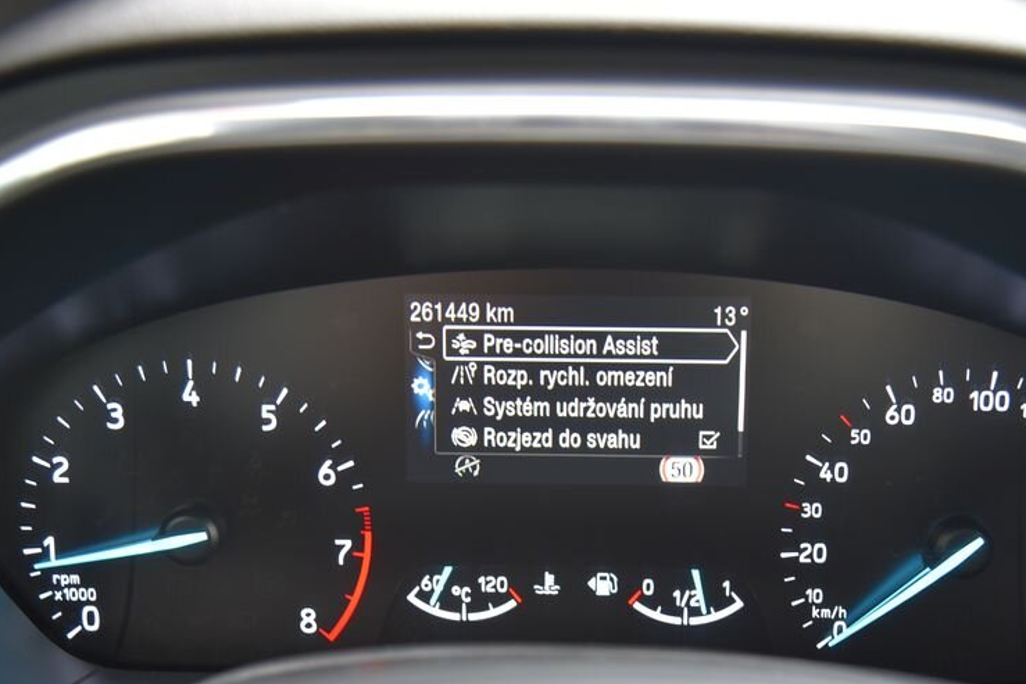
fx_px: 1739
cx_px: 572
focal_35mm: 61
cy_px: 469
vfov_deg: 22.2
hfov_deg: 32.8
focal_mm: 44
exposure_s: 1/25
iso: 500
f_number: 4
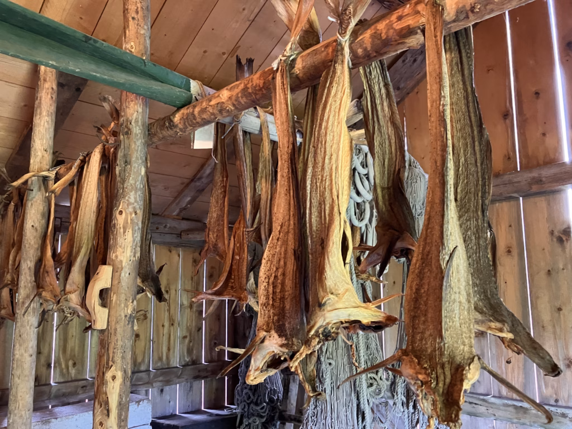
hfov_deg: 63.4
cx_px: 286
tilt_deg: +8.1
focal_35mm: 28
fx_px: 463
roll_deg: -0.7
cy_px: 214
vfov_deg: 49.7
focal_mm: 3.99
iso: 400
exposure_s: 1/25
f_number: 1.8
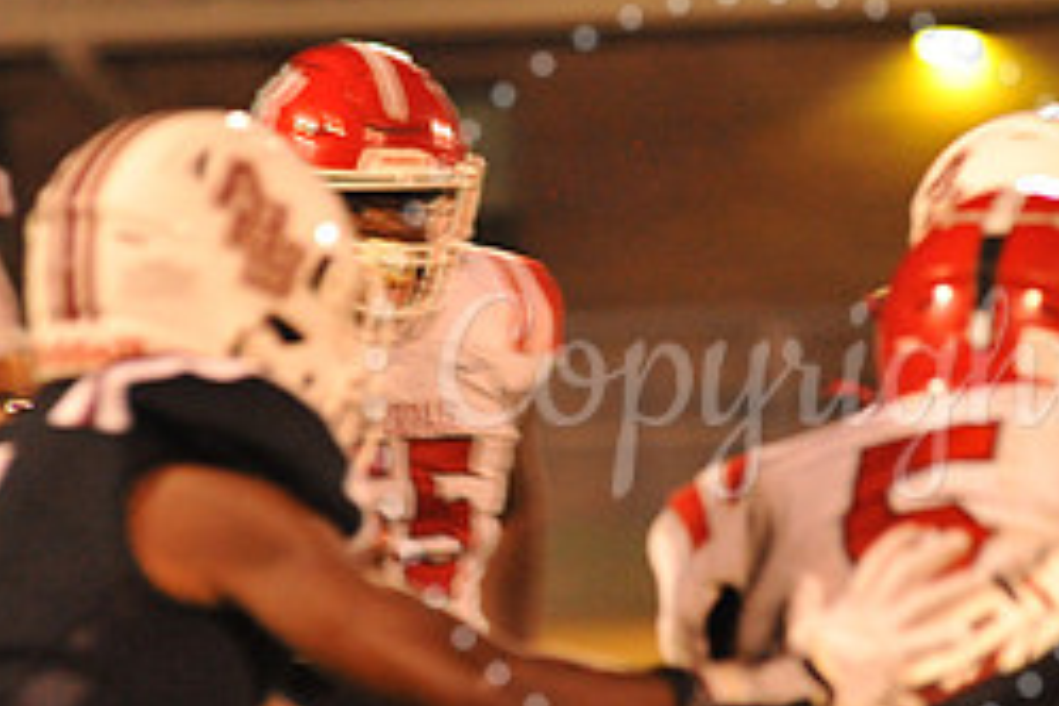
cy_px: 383
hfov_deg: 4.4
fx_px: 13678
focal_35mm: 465
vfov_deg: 3.0
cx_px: 770
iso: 5000
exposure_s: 1/160
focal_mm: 200
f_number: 5
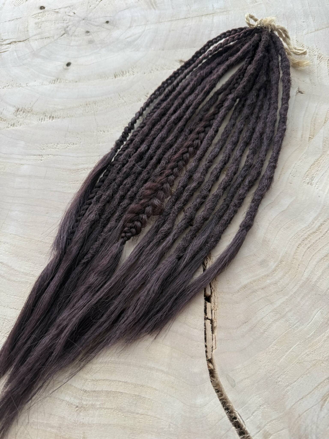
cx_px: 164
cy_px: 220
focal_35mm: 24
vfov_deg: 71.6
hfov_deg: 56.8
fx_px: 304
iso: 80
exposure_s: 1/121
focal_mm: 6.76
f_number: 1.78
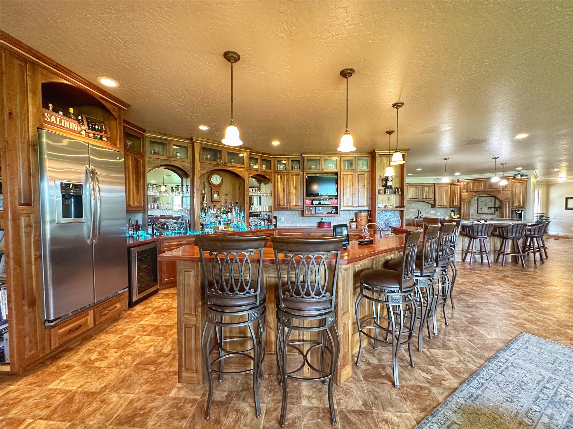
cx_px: 286
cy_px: 214
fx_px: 232
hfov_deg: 102.1
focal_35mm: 14
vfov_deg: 85.7
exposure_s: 1/60
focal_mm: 2.22
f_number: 2.2
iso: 500
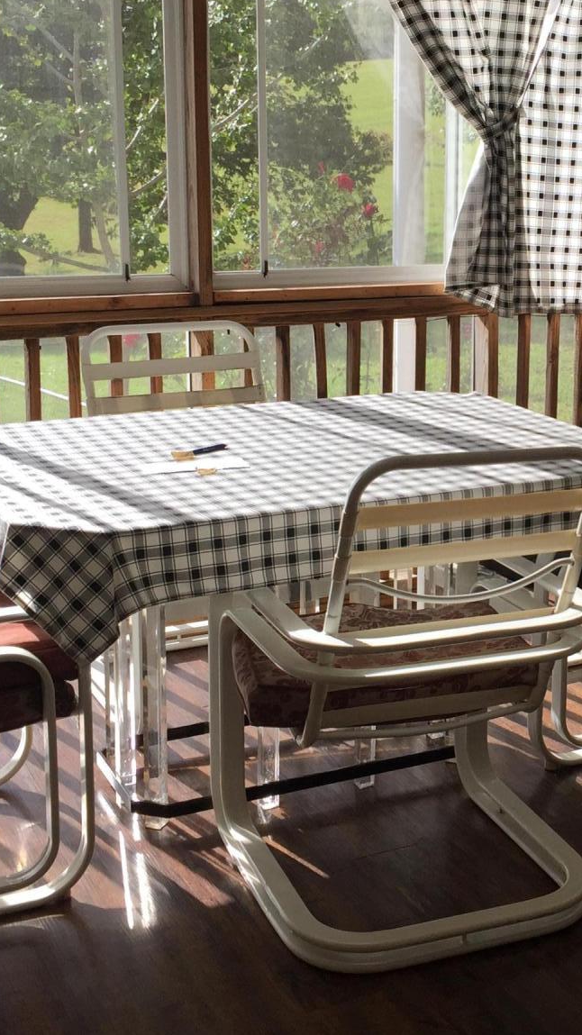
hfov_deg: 21.3
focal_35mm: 55
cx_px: 532
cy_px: 423
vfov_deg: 37.7
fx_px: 1509
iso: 32
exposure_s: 1/599
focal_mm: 4.15
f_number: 2.2
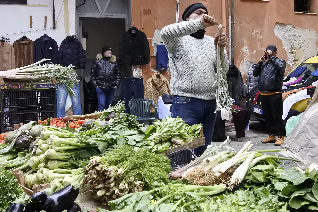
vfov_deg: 36.8
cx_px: 179
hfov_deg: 53.0
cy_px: 95
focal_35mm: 36
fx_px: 318
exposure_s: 1/400
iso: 1600
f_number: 10
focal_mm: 12
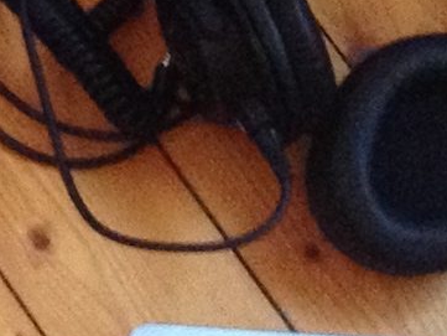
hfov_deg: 11.9
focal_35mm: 155
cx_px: -318
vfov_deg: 9.6
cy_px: 181
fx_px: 2002
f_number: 2.4
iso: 400
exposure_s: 1/15
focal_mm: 4.28
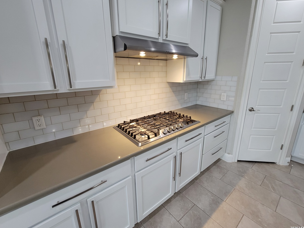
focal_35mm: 14
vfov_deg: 85.6
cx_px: 151
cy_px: 107
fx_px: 123
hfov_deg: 102.1
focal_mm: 2.2
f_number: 2.2
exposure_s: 1/60
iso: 160
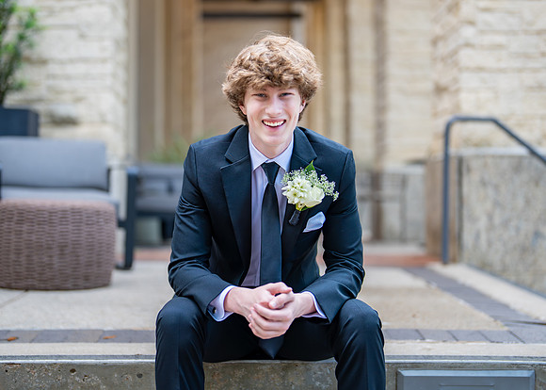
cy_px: 168
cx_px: 270
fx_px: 950
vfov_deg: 23.2
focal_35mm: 61
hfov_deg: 32.1
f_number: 1.2
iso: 250
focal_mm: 50
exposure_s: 1/500
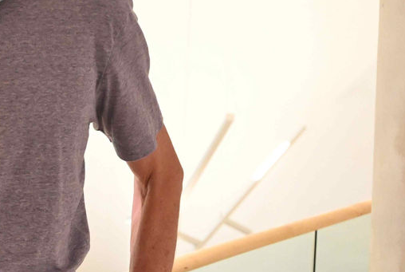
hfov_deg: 15.8
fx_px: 1420
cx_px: -44
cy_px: 77
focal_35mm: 126
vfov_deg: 10.9
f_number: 6.3
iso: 6400
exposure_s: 1/60
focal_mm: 50
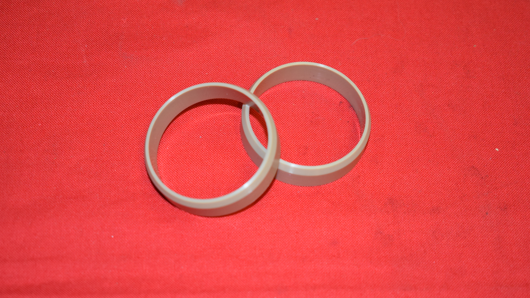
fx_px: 1026
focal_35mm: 73
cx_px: 264
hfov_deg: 29.0
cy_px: 161
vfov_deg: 16.5
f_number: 5.3
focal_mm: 46
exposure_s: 1/125
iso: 800
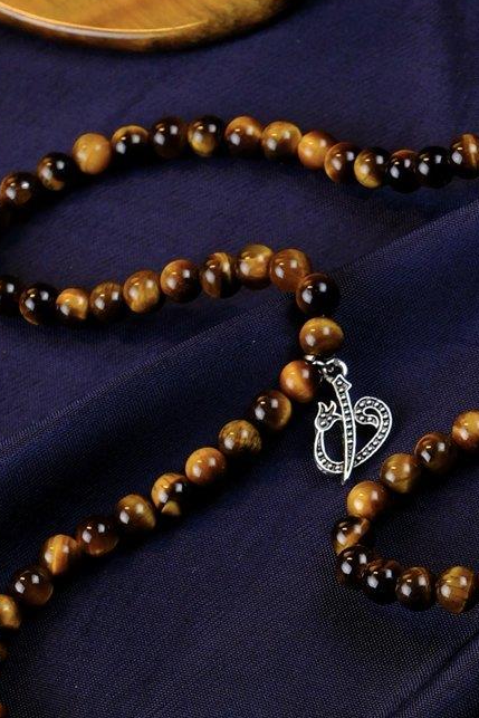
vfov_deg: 16.0
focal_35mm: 126
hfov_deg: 10.8
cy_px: 658
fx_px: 2513
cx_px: 443
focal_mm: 33
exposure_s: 1/100
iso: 1000
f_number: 7.1
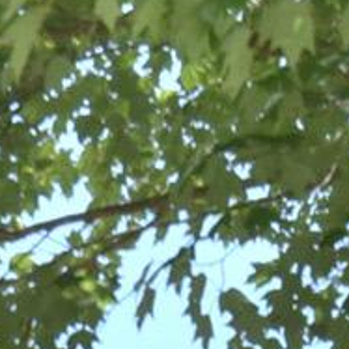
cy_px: 937
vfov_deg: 5.9
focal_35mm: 279
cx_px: -283
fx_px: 3182
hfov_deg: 6.2
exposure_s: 1/250
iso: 200
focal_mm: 20
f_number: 8
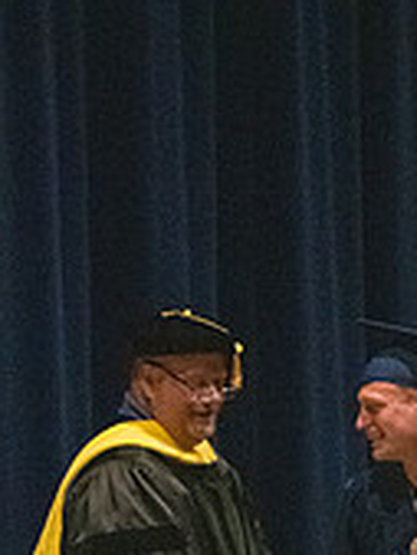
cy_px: 696
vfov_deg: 4.1
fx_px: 7652
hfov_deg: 3.1
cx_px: 225
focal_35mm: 477
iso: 10000
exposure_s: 1/400
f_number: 3.2
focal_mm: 125
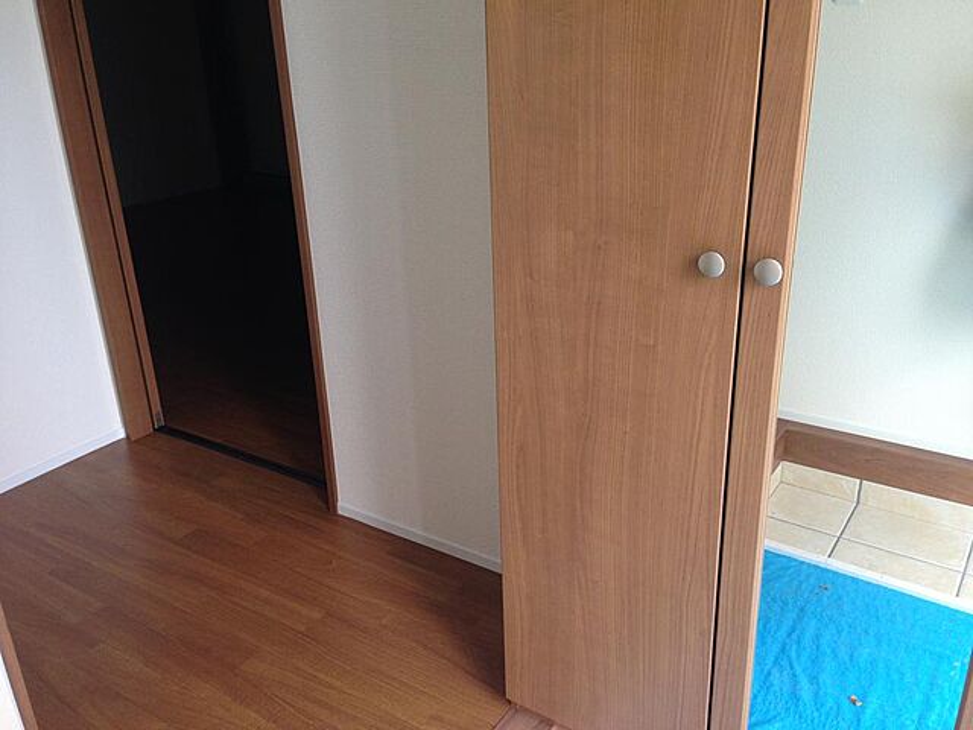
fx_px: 928
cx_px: 486
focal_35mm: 33
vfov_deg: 42.9
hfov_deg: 55.4
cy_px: 365
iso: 80
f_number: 2.4
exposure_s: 1/60
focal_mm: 4.13
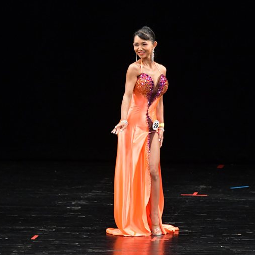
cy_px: 128
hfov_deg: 4.6
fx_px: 3209
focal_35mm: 385
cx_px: 147
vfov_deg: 4.6
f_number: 5.6
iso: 3200
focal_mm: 200
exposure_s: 1/400
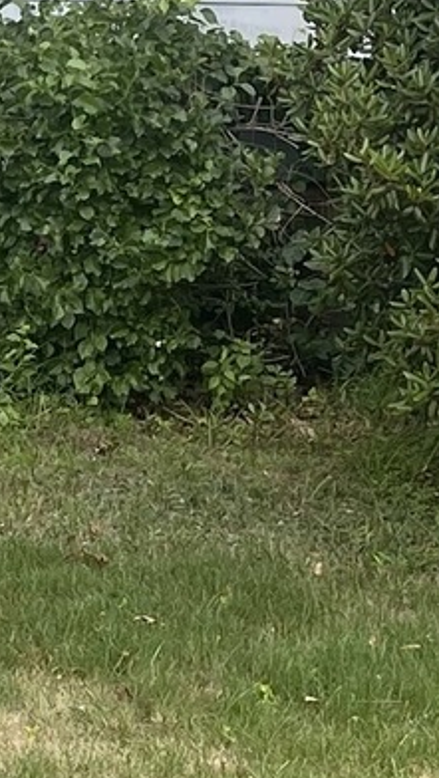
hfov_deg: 7.6
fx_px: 3305
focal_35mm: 160
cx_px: 54
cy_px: 550
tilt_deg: -5.7
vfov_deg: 13.4
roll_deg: -1.4
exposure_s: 1/679
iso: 32
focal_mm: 5.1
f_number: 1.6
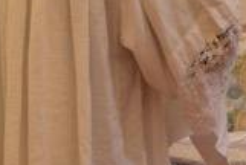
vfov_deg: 7.2
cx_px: 12
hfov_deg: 11.0
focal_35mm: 186
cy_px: -162
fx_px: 1273
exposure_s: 1/100
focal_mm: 30
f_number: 5
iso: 1600
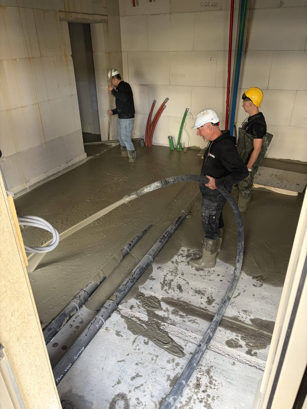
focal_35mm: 26
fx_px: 307
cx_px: 154
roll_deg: +1.0
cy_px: 204
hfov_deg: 53.1
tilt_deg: -28.0
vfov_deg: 67.3
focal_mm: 5.96
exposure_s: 1/60
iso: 160
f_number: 1.6
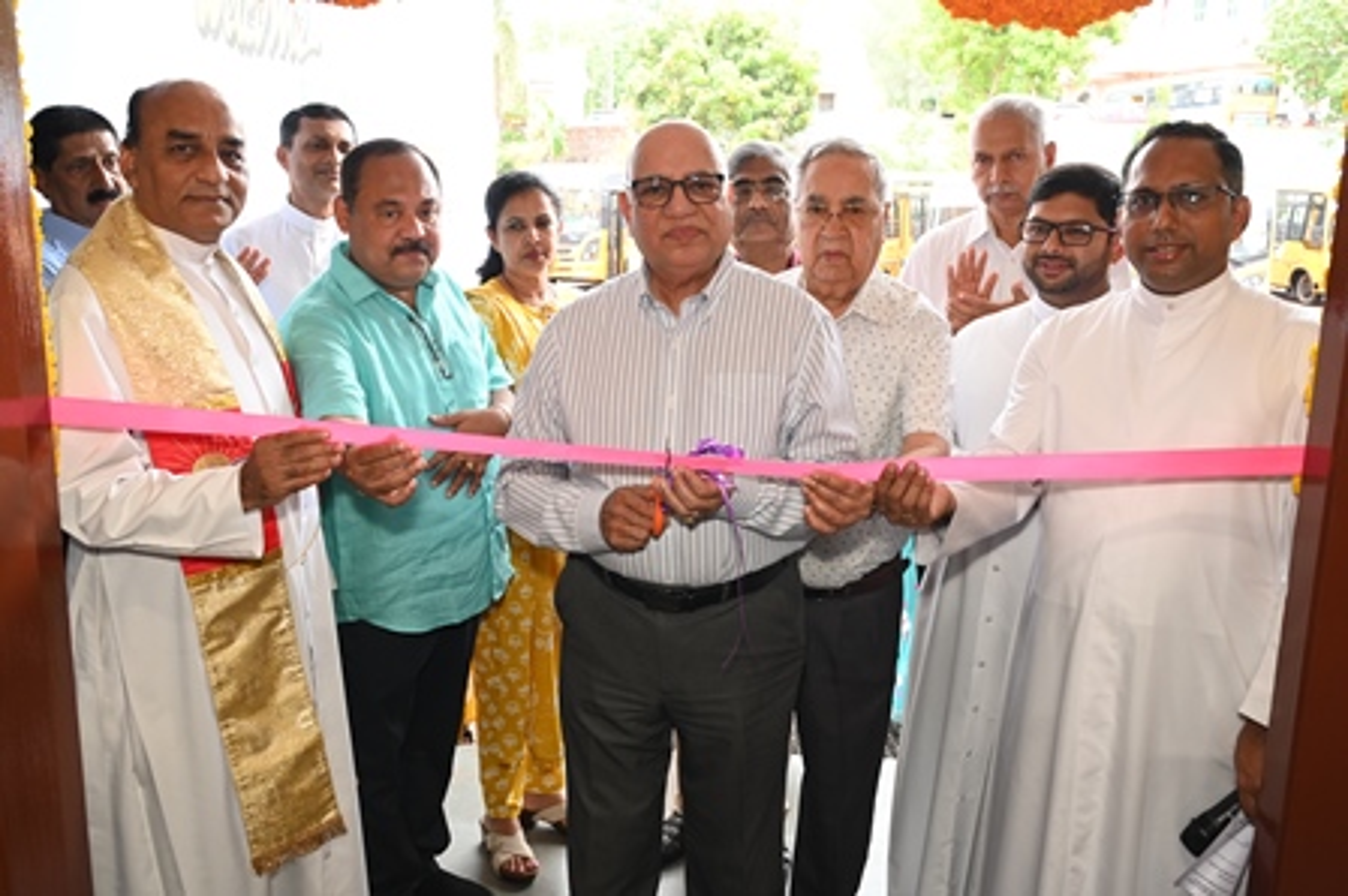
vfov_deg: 41.1
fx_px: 1197
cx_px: 674
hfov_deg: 58.8
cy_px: 448
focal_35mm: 32
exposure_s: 1/60
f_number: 7.1
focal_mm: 32
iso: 1100
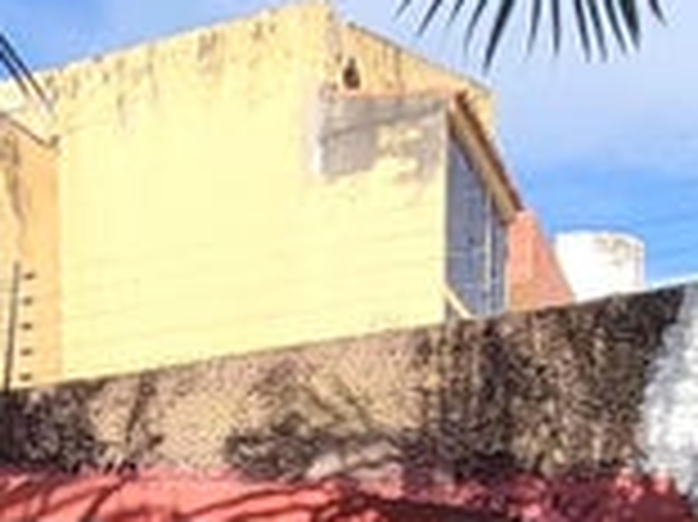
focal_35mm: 62
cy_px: 819
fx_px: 1249
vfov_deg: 19.9
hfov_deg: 29.9
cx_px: 68
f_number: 2.2
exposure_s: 1/954
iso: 50
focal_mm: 1.67
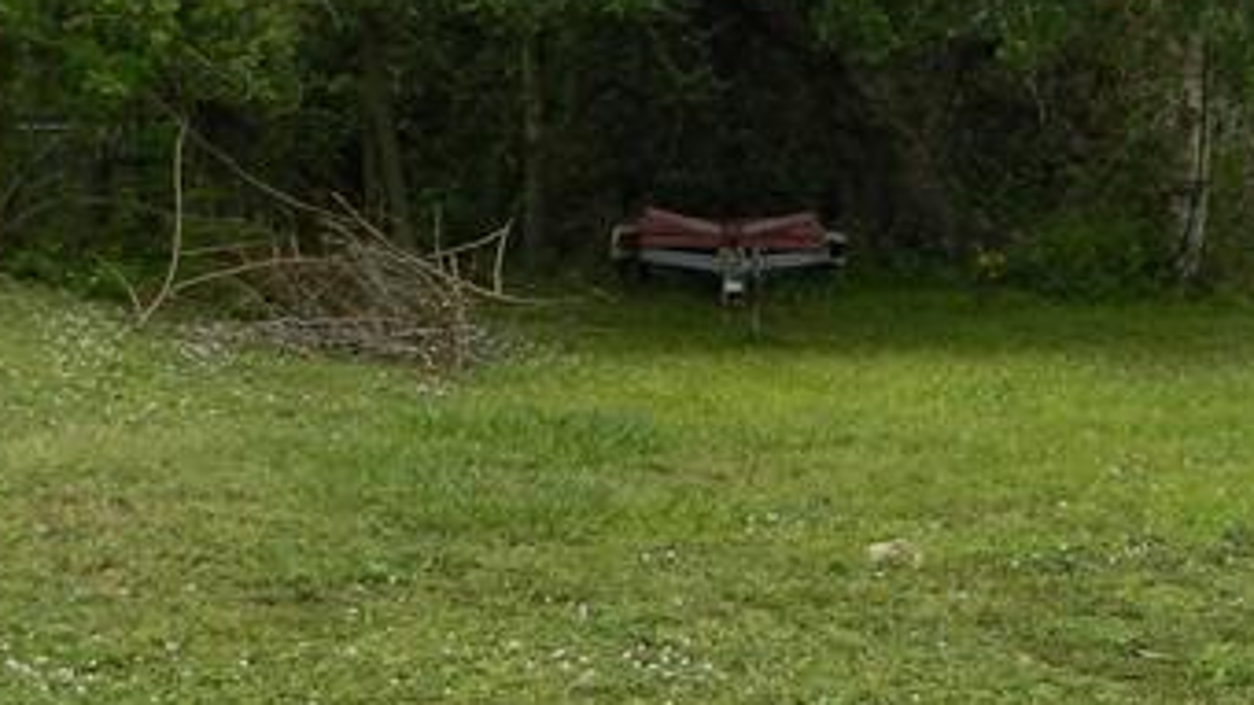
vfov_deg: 14.6
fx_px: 2726
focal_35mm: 82
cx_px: 1243
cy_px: 70
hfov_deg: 24.7
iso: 80
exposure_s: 1/500
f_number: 3.1
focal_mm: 4.5
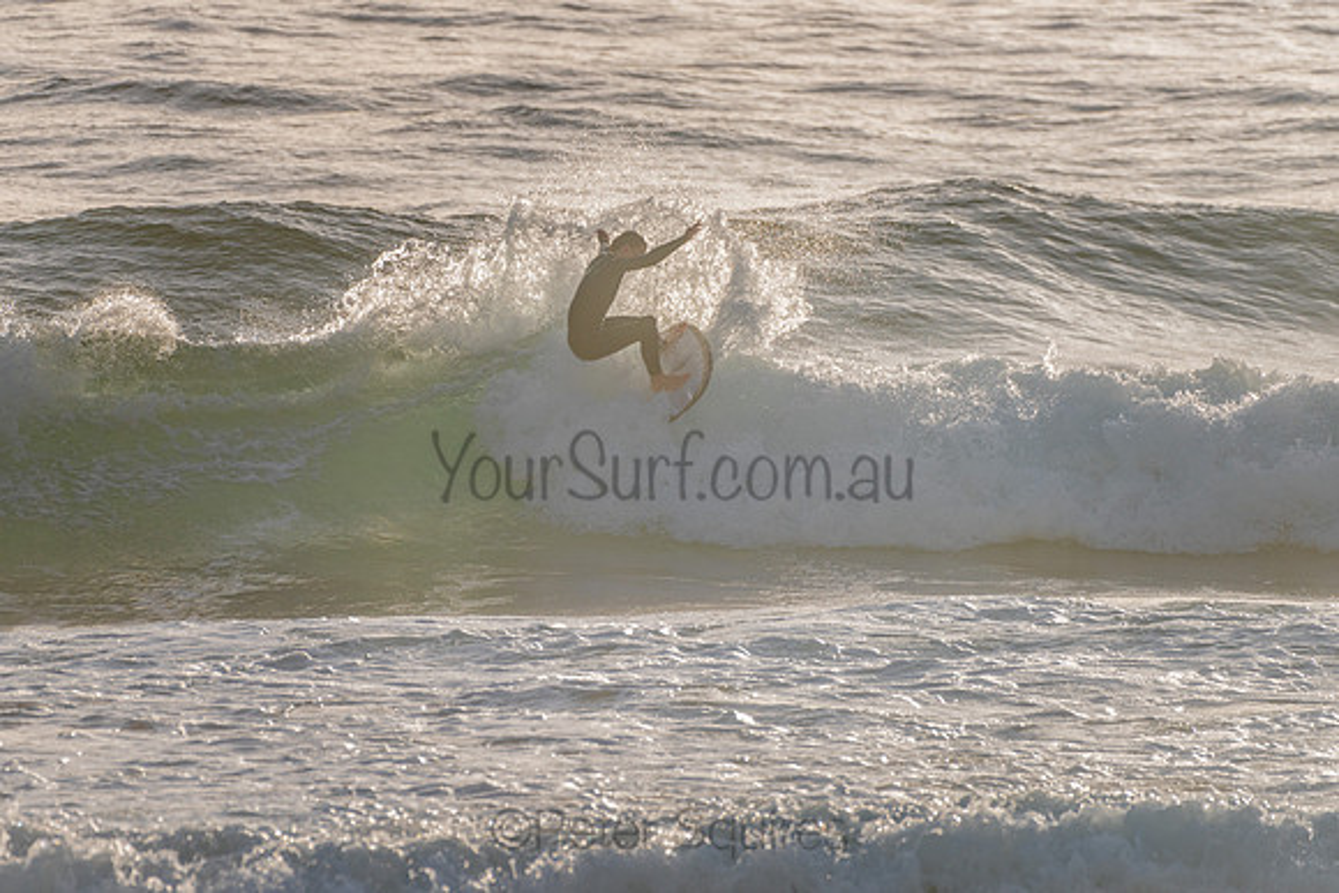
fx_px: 22801
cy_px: 433
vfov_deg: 2.2
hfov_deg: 3.4
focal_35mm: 613
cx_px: 653
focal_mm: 500
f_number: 5.6
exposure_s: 1/2000
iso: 100
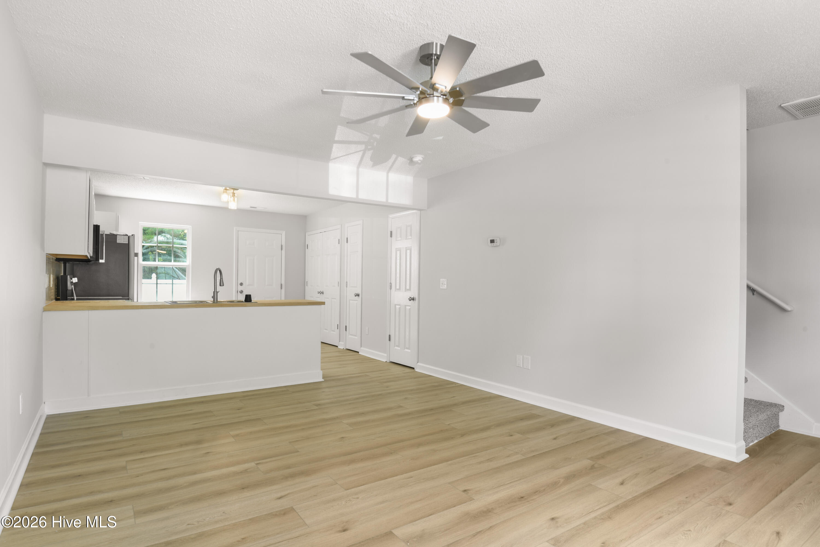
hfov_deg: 86.9
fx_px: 433
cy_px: 274
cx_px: 410
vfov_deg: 64.6
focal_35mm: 19
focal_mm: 19
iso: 100
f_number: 9
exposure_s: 2.5
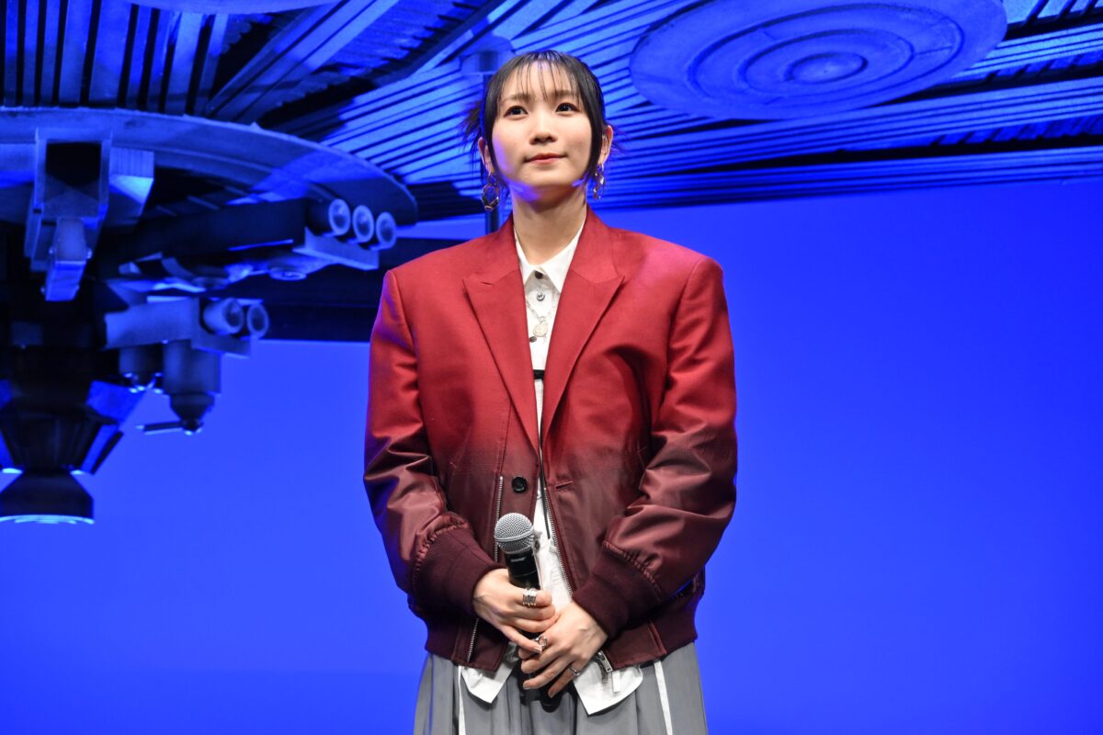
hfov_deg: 20.4
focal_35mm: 100
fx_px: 3064
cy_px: 368
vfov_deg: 13.7
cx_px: 552
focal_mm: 100
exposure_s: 1/200
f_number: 6.3
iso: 3200
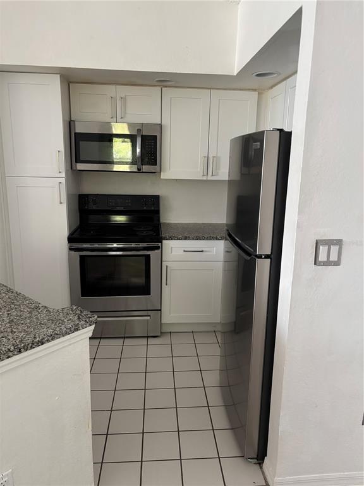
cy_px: 243
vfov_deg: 67.3
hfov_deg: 53.1
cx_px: 182
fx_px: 365
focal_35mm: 26
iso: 320
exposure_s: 1/60
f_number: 1.6
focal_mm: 5.96
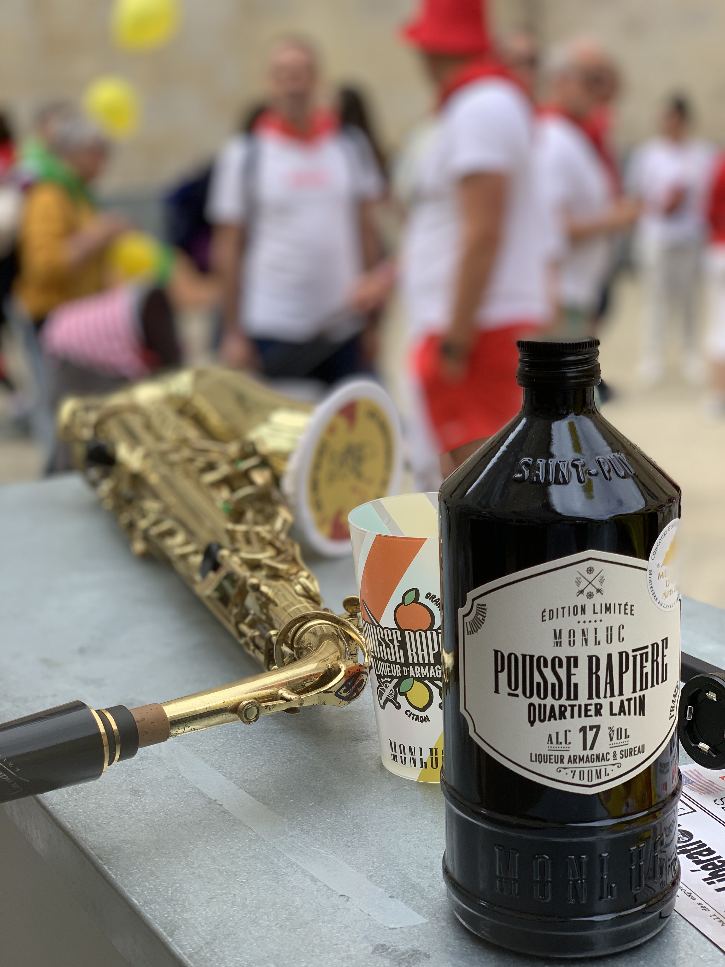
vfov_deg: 36.8
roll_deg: +0.4
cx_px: 362
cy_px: 484
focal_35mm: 52
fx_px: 1452
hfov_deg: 28.0
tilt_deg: -10.8
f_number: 2.4
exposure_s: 1/440
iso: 16
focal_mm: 6
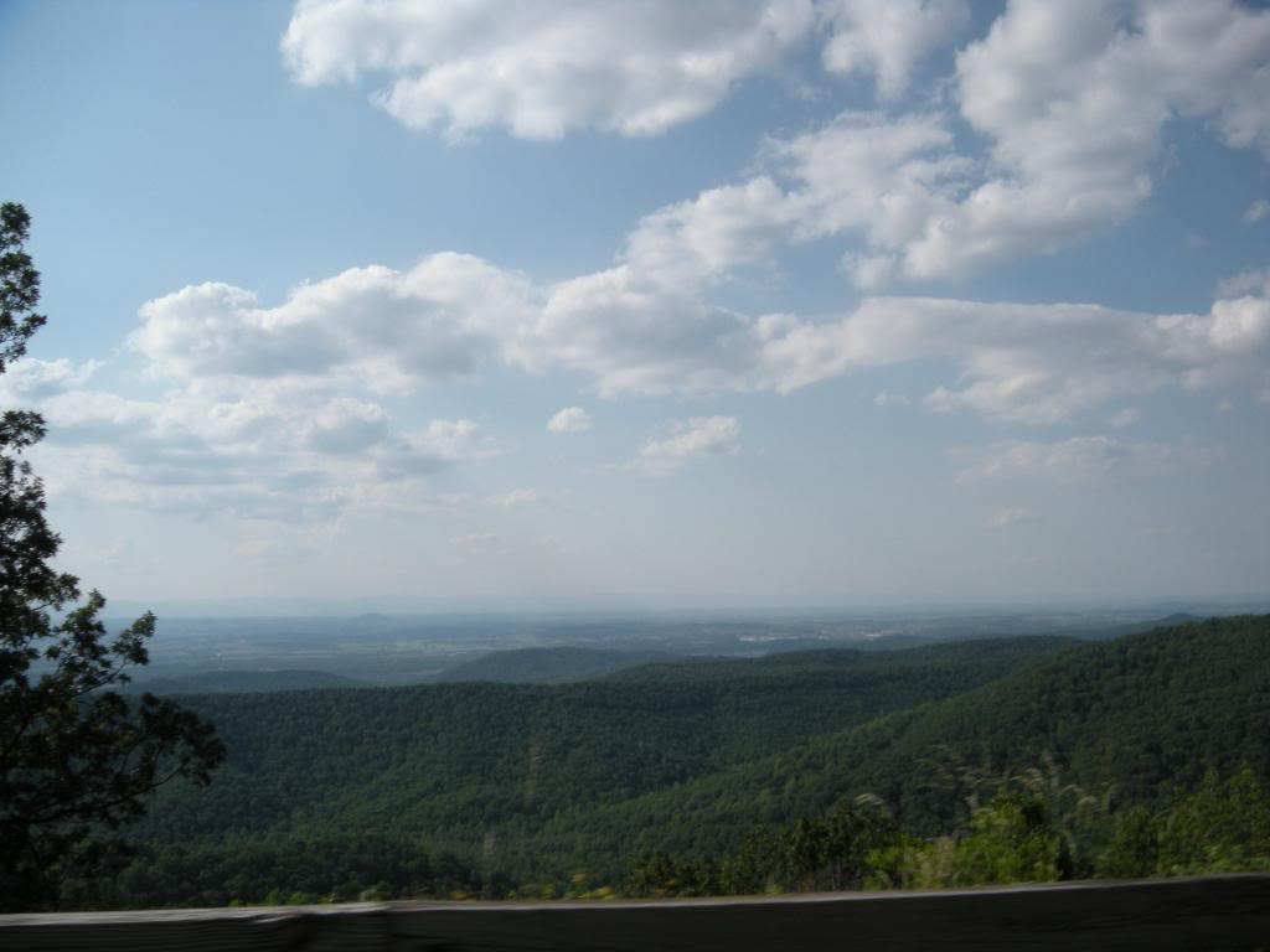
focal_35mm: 35
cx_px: 635
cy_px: 476
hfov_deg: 52.6
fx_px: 1284
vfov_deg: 40.7
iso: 64
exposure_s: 1/419
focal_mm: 5.9
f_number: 6.4
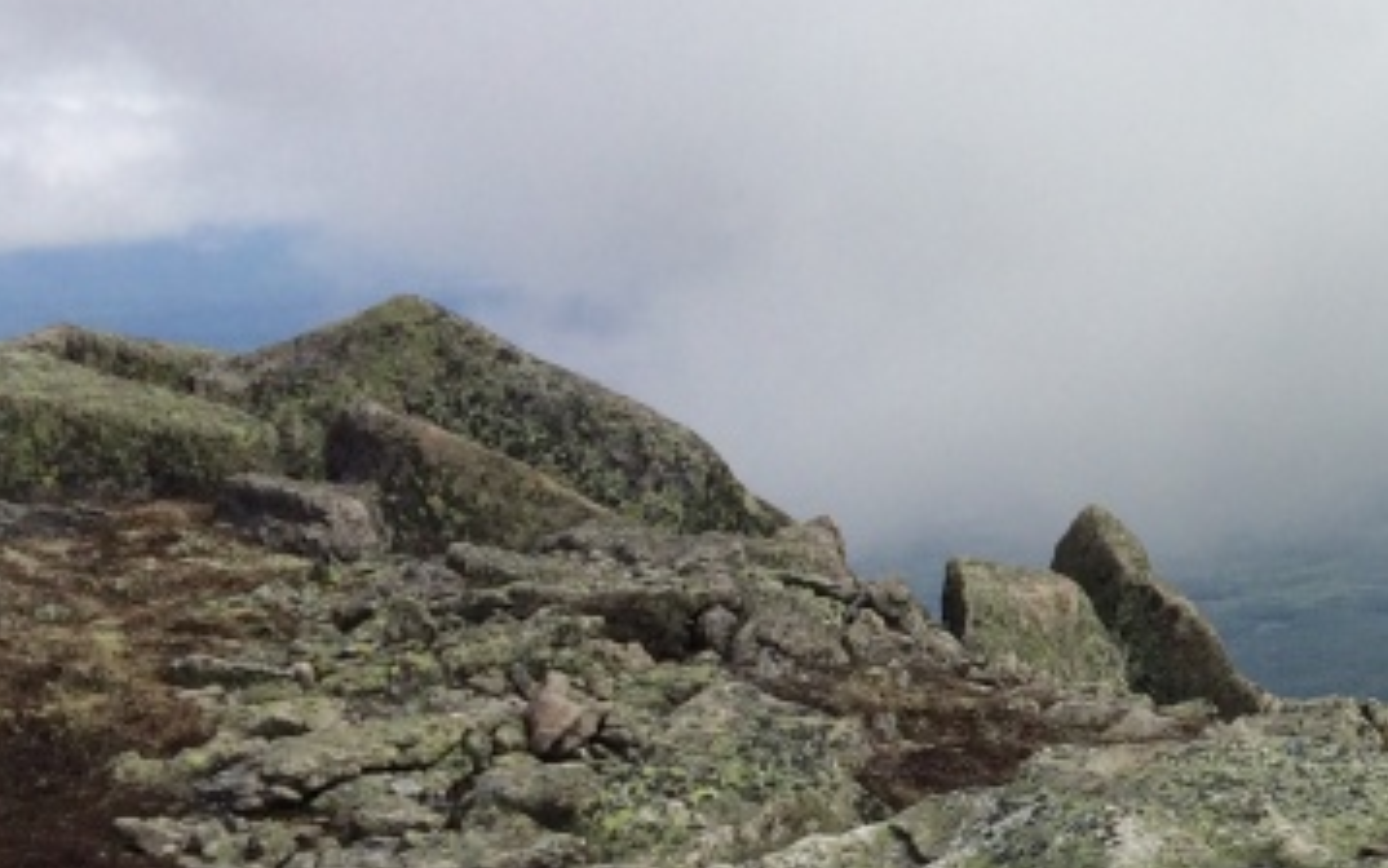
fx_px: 3330
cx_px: 1954
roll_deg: +0.9
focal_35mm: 88
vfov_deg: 14.8
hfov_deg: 20.8
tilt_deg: -4.3
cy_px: 333
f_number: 2.2
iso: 32
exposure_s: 1/4115
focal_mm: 4.15
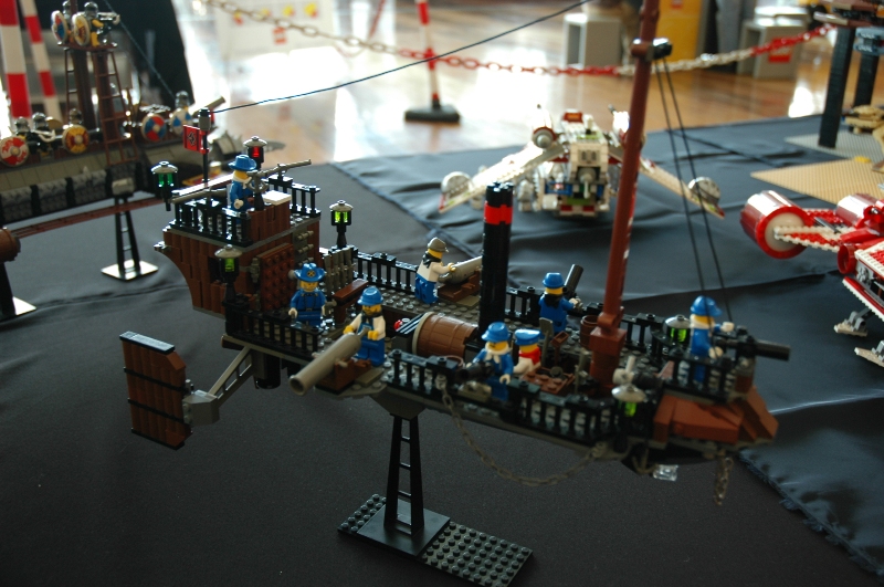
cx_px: 442
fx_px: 920
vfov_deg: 35.4
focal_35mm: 38
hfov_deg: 51.3
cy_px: 294
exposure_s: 1/15
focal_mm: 25
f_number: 3.8
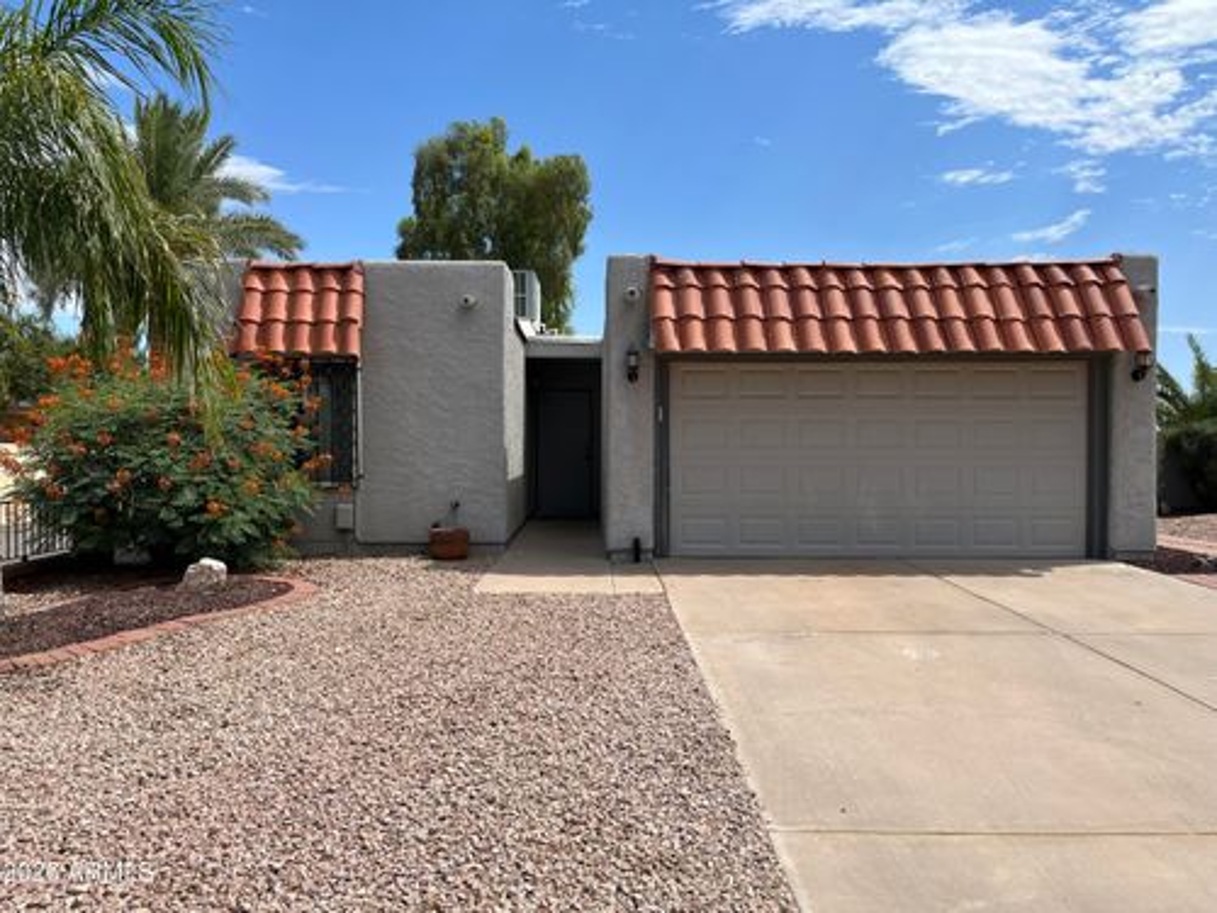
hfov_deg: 67.3
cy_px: 456
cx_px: 608
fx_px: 914
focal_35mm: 26
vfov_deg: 53.1
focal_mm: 5.1
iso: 50
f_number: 1.6
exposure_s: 1/3745
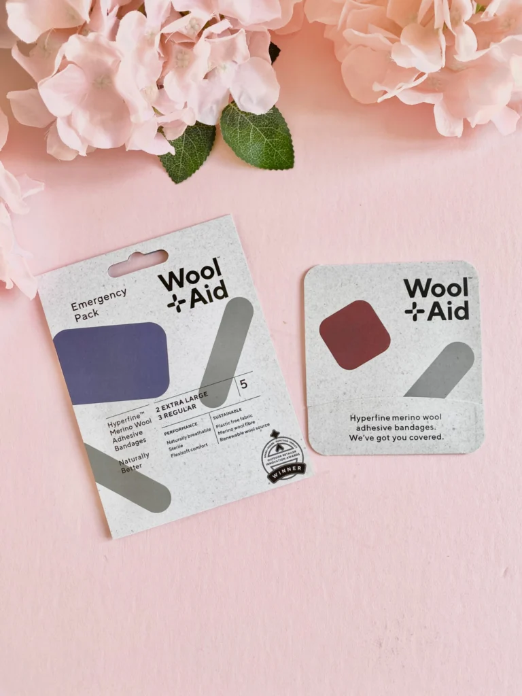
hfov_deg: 53.1
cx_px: 261
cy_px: 348
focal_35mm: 26
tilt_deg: -86.6
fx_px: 523
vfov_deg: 67.3
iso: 100
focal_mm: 4.25
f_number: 1.8
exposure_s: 1/121
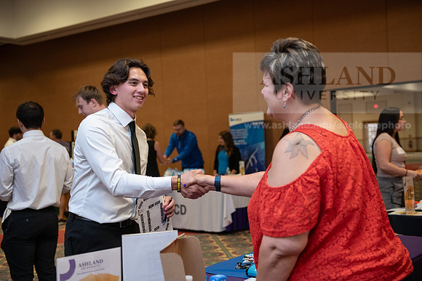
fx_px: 563
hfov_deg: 41.1
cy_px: 140
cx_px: 211
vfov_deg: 28.1
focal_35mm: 48
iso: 1250
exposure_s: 1/200
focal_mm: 48
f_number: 3.2
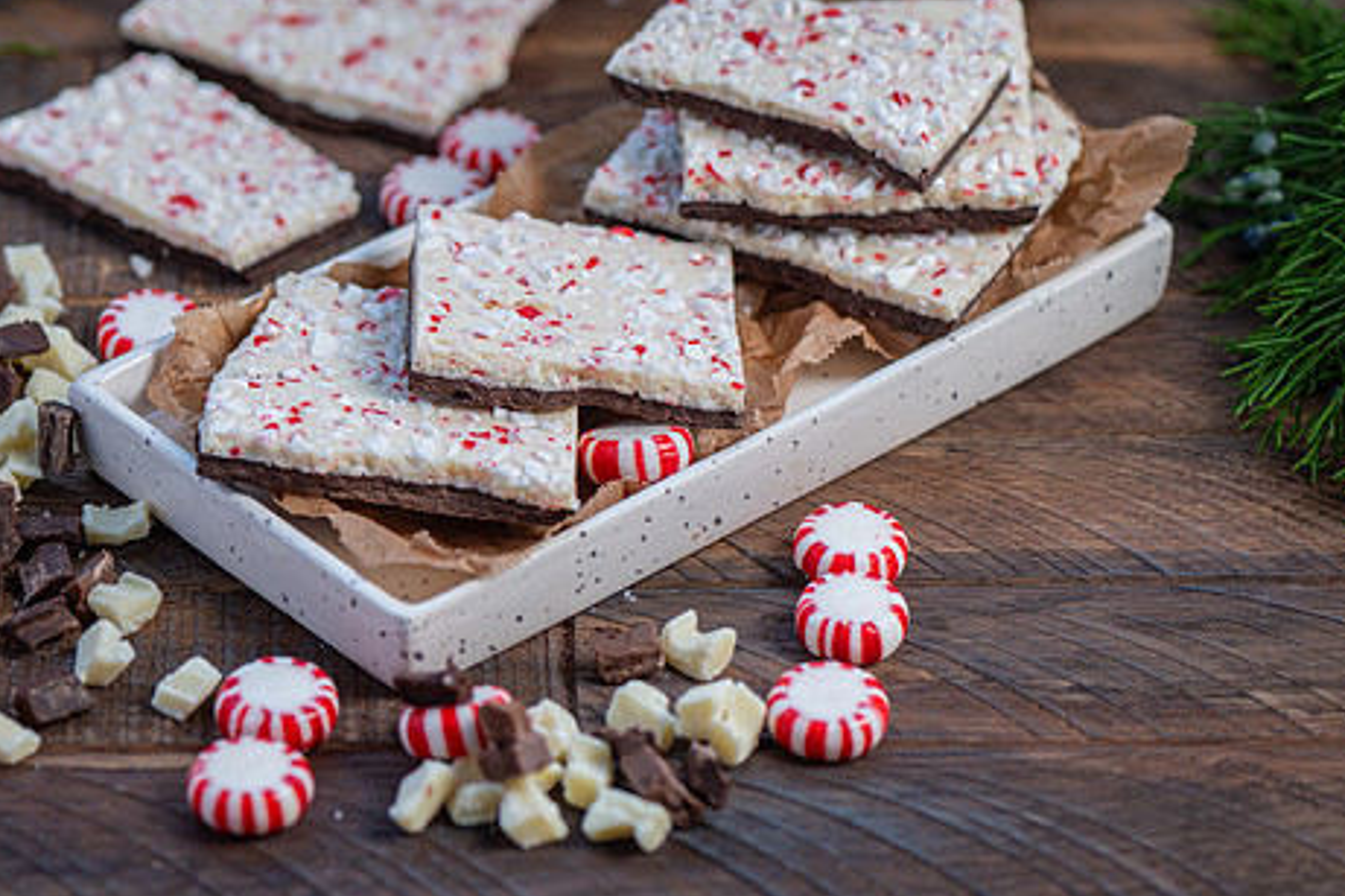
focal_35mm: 132
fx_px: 4930
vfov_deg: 10.4
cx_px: 508
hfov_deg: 15.5
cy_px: 339
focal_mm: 105
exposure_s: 1/20
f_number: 5.6
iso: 100
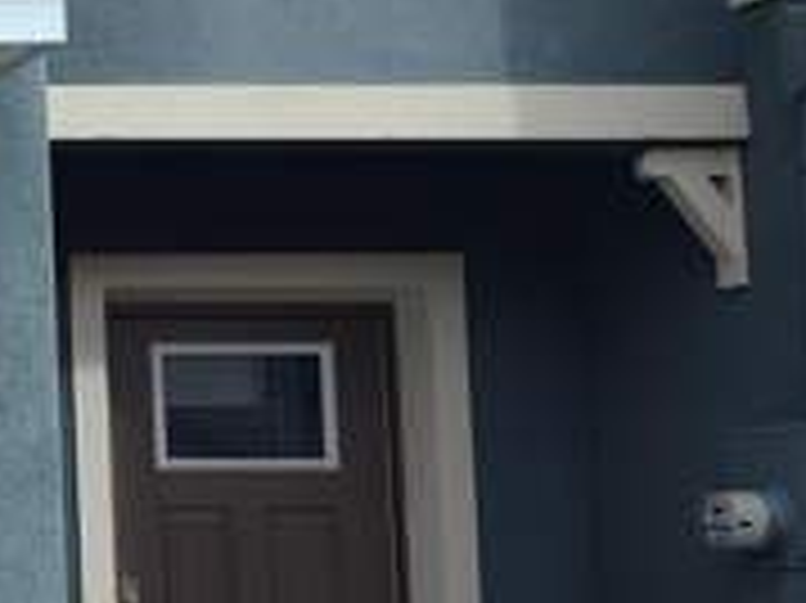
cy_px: 302
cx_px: -941
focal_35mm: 103
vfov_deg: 14.3
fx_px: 2397
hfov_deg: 14.7
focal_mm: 5.56
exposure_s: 1/1042
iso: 100
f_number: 1.8
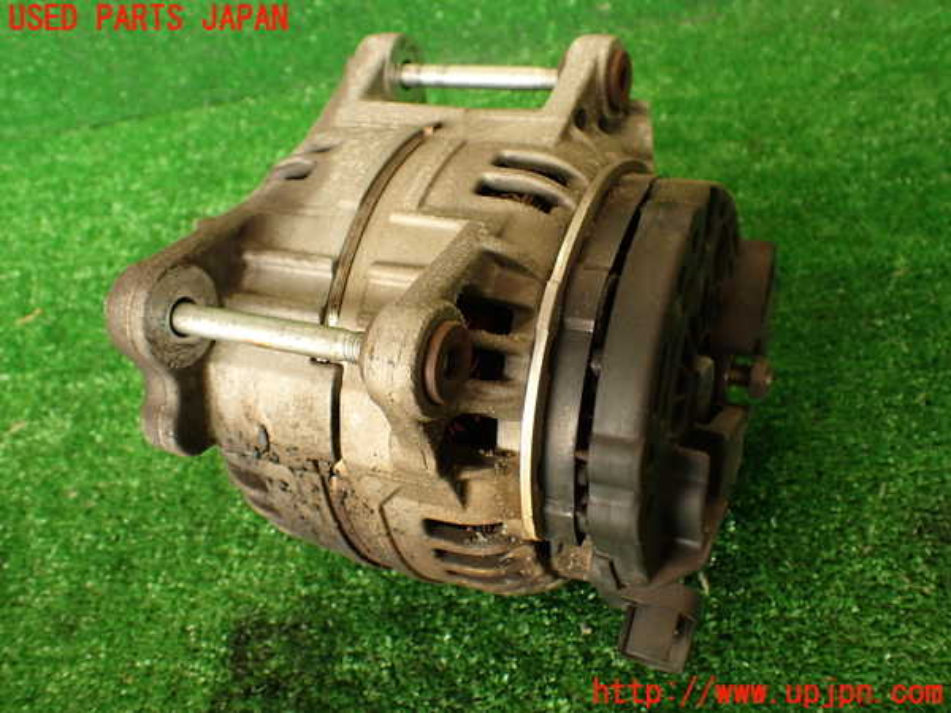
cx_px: 476
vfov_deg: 44.2
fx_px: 879
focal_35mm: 32
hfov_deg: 56.8
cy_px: 356
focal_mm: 5.79
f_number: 2.4
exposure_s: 1/60
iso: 200
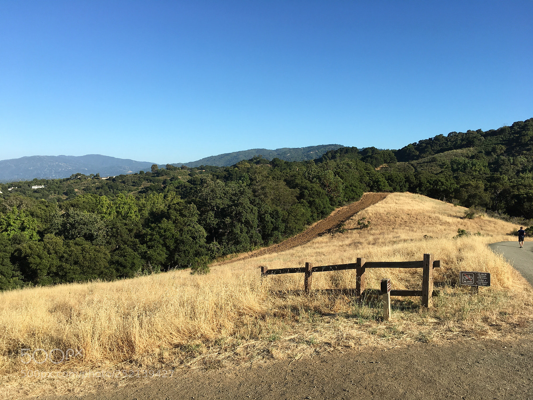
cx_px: 266
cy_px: 200
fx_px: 447
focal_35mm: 29
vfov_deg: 48.2
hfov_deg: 61.7
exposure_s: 1/1241
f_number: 2.2
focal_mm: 4.15
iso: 25
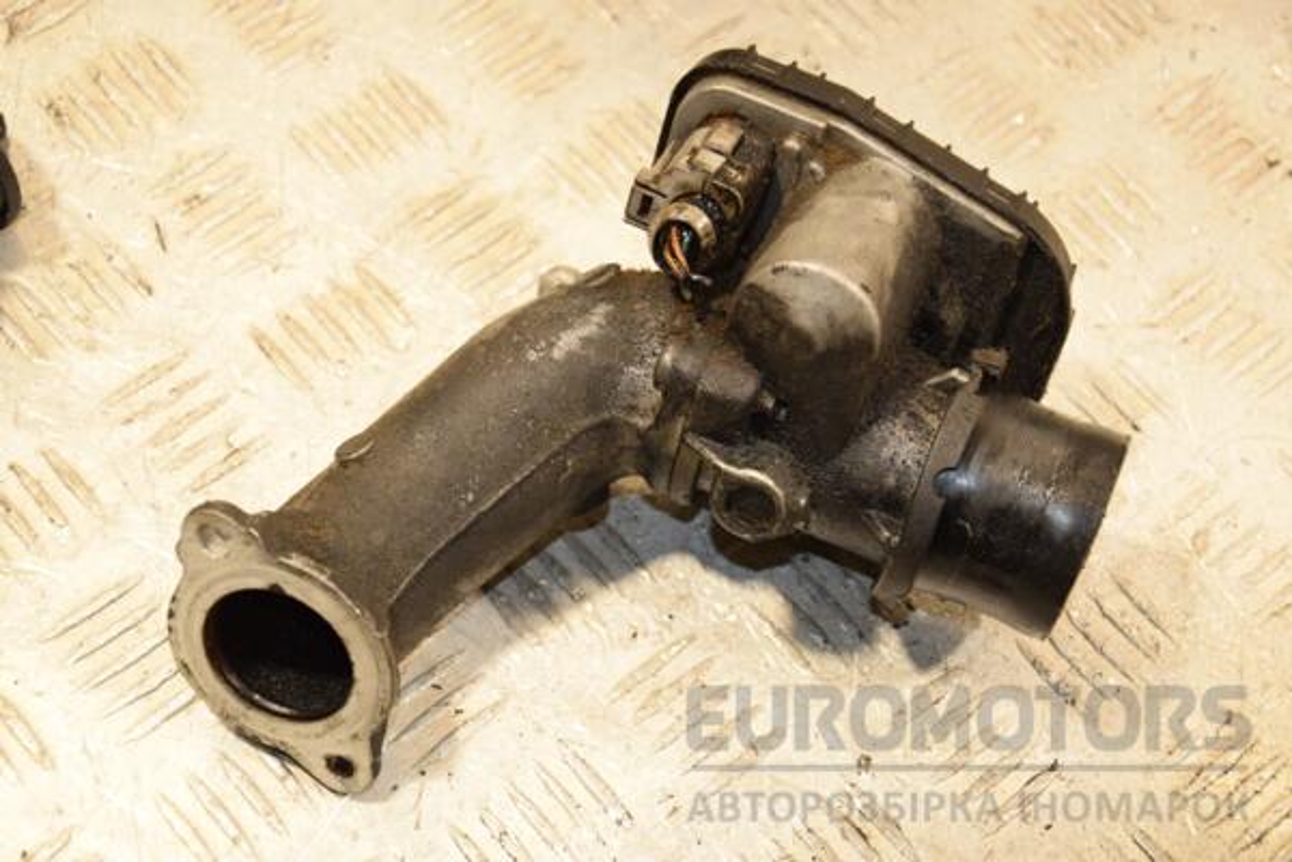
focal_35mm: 75
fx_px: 2691
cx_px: 646
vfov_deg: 18.2
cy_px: 431
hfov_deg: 27.0
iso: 800
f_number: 5
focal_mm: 50
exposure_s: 1/200
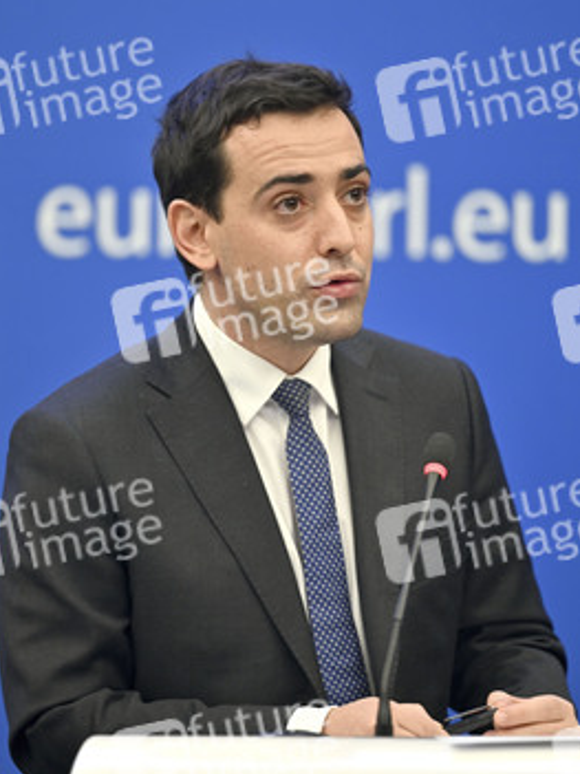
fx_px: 4896
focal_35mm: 219
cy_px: 421
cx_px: 289
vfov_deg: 9.0
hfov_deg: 6.8
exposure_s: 1/100
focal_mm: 200
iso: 400
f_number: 2.8
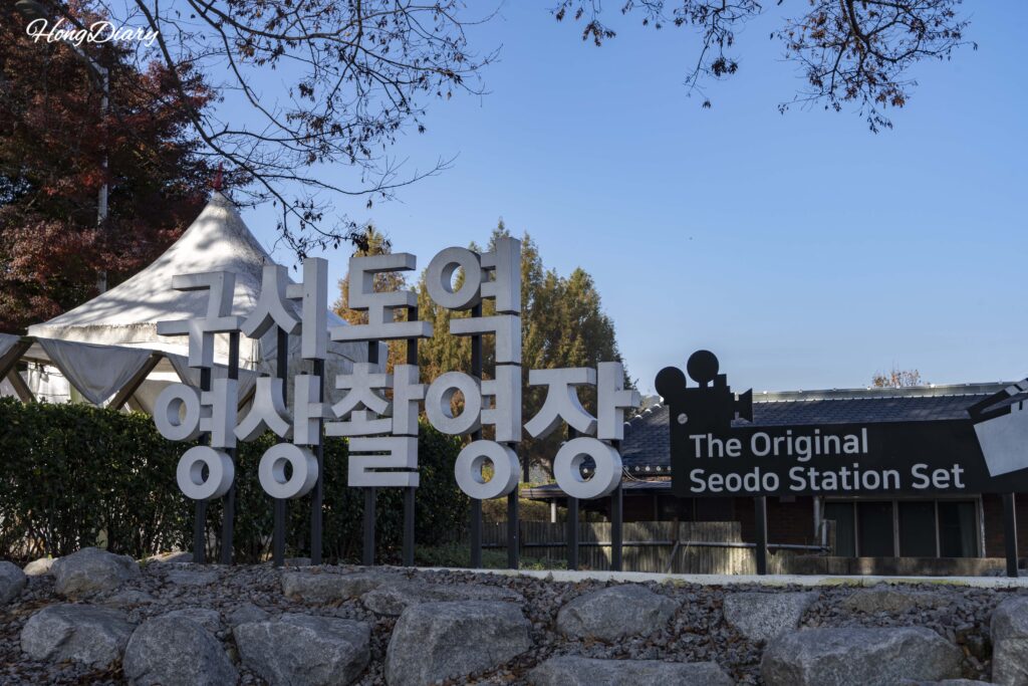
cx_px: 514
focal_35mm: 50
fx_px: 1428
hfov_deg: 39.6
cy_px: 343
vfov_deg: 27.0
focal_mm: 50
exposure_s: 1/100
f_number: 10
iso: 100
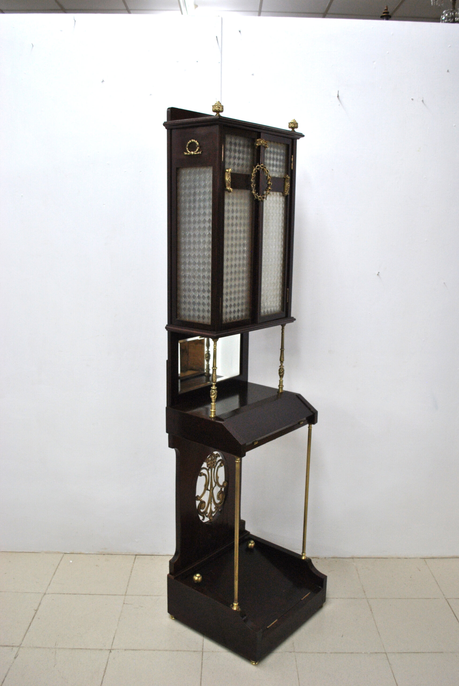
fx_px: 629
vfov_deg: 57.2
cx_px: 230
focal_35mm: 33
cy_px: 343
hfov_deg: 40.1
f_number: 3.8
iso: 400
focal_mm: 22
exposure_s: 1/60
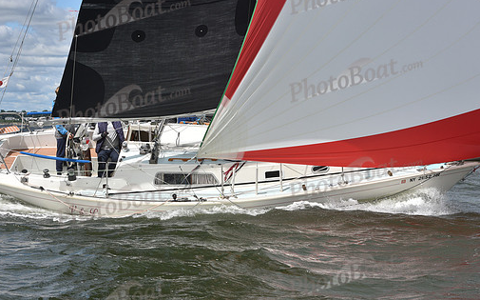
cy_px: 140
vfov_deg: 15.9
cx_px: 240
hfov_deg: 25.2
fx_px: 1072
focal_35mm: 82
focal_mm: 70
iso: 250
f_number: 10
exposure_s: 1/800
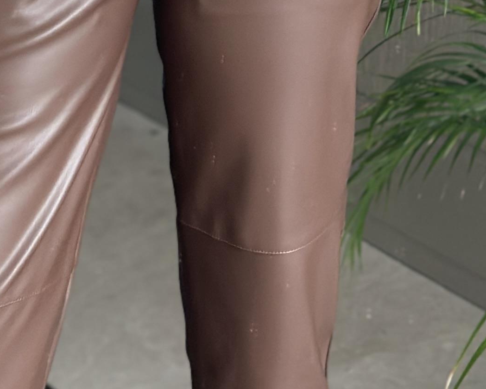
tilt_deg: -19.3
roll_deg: +1.6
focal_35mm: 180
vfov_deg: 8.2
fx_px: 2590
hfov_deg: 10.7
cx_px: 208
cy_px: -374
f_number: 1.78
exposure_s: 1/115
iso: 125
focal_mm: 6.86
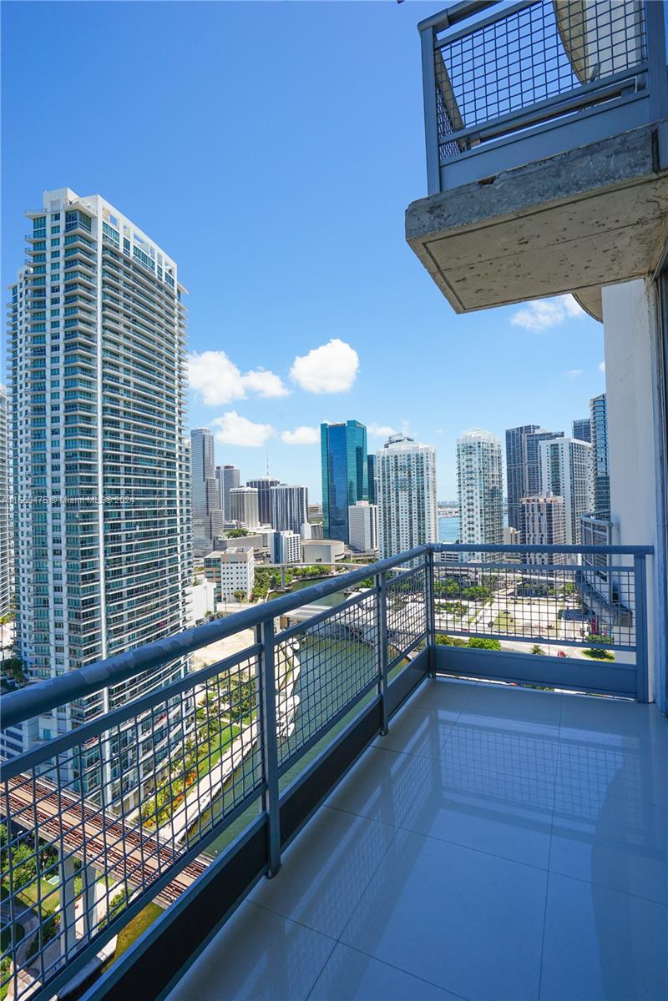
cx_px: 334
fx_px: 445
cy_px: 500
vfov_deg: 96.7
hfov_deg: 73.7
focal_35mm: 16
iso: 100
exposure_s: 1/125
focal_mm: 16
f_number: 11
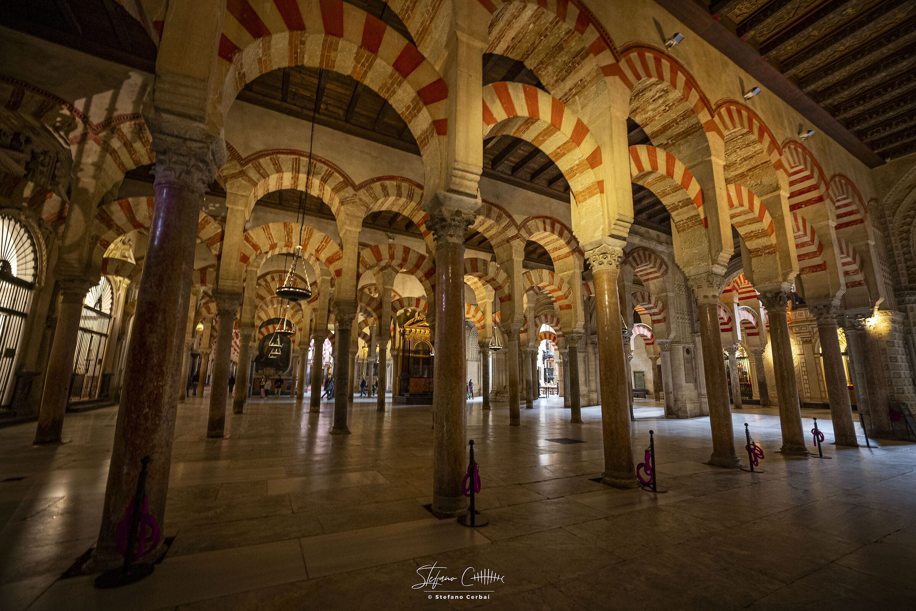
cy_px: 306
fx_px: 343
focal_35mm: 14
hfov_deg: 106.3
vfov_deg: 83.3
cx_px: 458
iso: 1000
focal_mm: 9
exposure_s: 1/8
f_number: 2.8
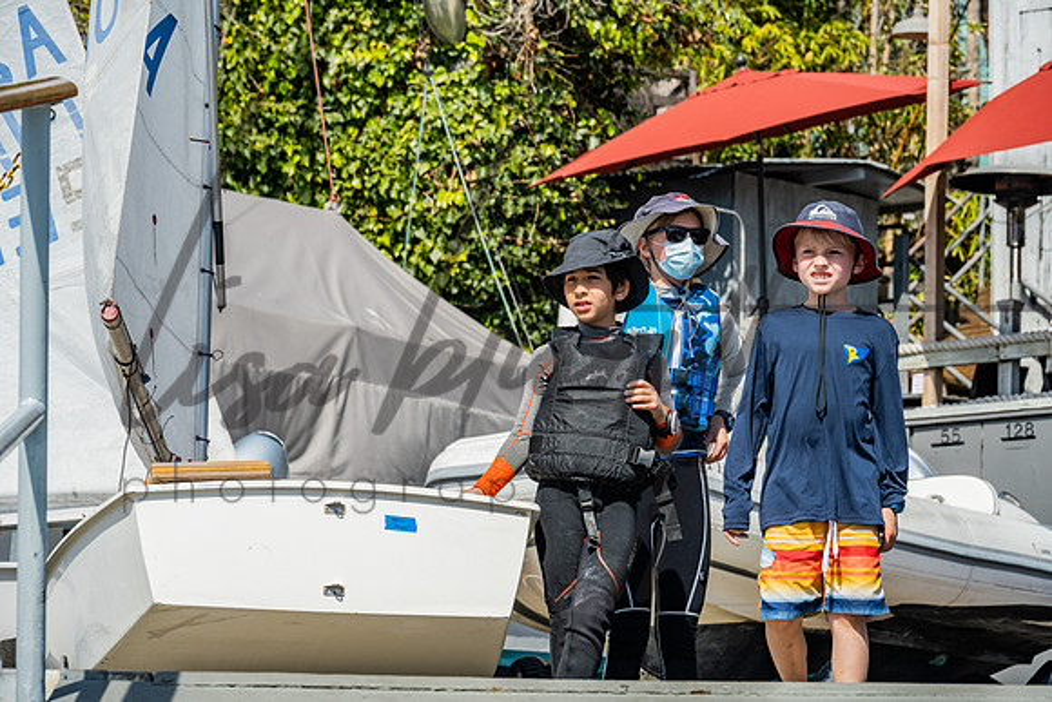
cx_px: 526
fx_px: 4092
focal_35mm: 140
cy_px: 351
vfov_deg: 9.8
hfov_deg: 14.7
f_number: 10
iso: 250
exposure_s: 1/200
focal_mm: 140
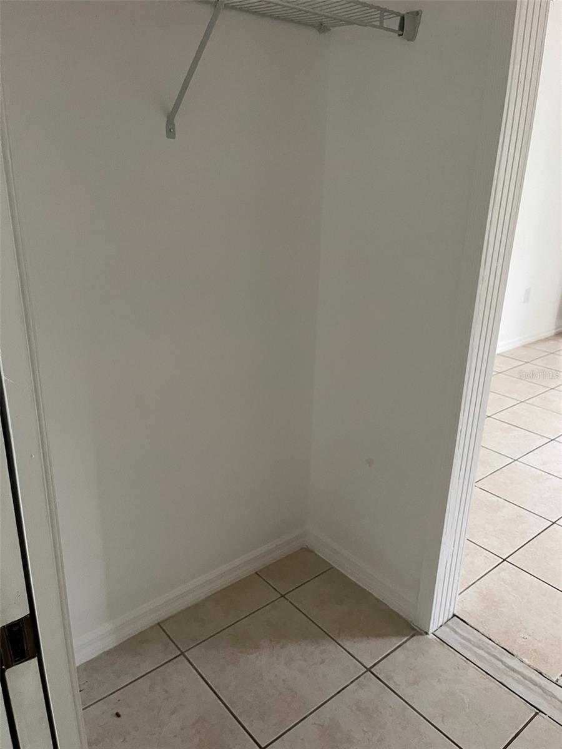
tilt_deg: -22.7
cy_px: 374
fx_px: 563
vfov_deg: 67.3
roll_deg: -1.9
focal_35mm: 26
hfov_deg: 53.1
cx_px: 281
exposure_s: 1/60
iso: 320
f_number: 1.6
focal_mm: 5.1
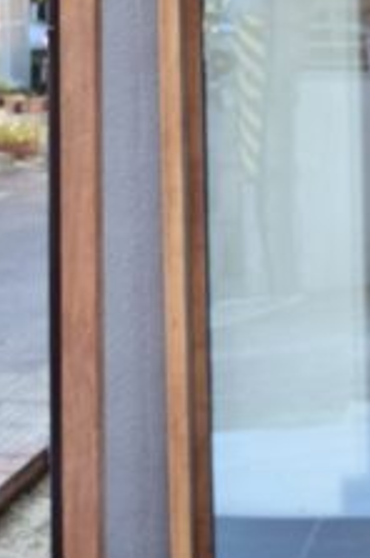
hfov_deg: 9.8
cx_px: 364
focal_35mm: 138
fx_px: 2134
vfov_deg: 14.5
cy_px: -88
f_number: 3.8
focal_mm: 20
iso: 160
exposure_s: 1/160
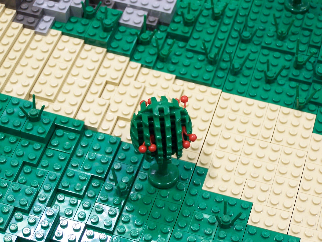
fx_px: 874
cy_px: 121
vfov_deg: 15.7
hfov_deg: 20.9
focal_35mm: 94
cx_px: 161
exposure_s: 1/20
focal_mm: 15.6
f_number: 3.2
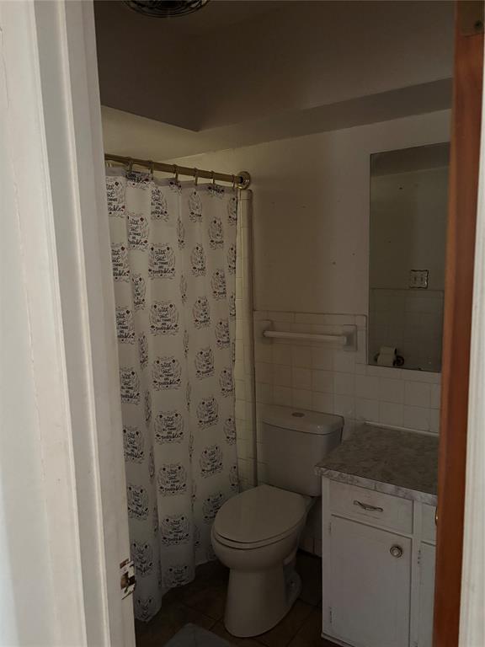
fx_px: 486
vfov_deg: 67.3
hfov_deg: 53.1
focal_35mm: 26
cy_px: 324
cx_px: 242
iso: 800
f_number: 1.6
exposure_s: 1/30
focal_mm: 5.96
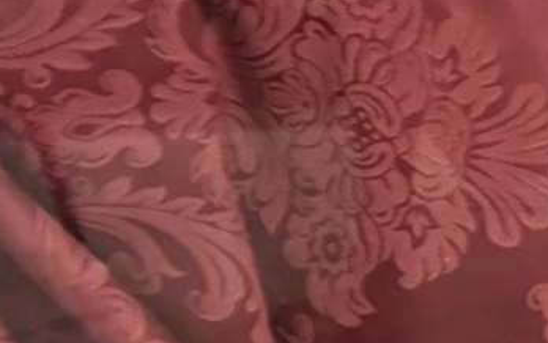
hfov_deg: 13.5
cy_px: -35
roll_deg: +1.3
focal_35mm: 146
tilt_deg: -11.9
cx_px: 806
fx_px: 2182
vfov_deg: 8.9
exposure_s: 1/33
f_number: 1.78
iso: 800
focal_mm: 6.76
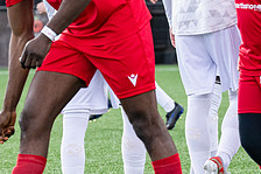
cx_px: 189
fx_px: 2412
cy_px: 43
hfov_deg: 6.2
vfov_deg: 4.1
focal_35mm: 333
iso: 800
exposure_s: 1/1600
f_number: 4
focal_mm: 103
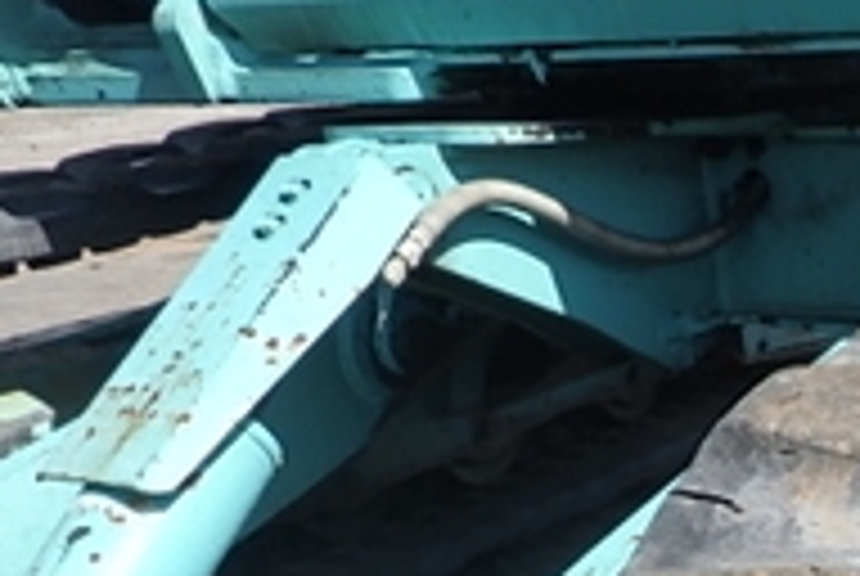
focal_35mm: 73
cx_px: 1040
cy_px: 742
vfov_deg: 17.6
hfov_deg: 24.9
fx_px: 1747
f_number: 4.2
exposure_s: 1/640
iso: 125
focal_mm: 5
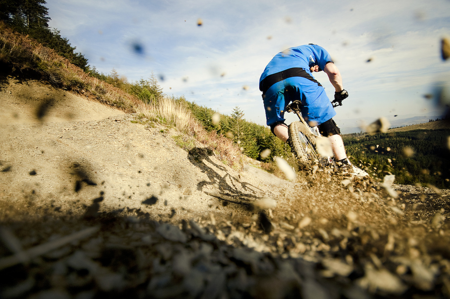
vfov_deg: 77.2
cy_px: 150
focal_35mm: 15
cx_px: 225
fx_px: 187
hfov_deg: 100.5
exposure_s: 1/1000
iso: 160
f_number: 4
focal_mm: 10
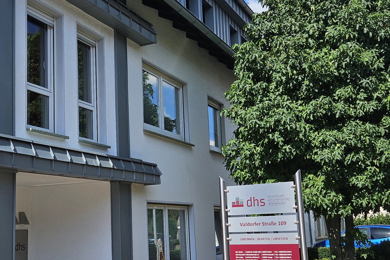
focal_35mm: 50
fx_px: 542
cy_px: 134
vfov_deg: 27.0
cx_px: 147
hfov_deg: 39.3
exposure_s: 1/2157
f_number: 1.8
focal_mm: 5.4
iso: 25
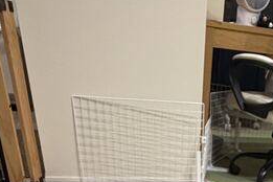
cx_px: 227
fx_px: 394
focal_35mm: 52
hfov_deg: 36.6
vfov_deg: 18.7
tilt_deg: -38.1
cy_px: 347
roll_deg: -8.0
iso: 200
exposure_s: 1/50
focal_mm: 2.22
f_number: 2.2
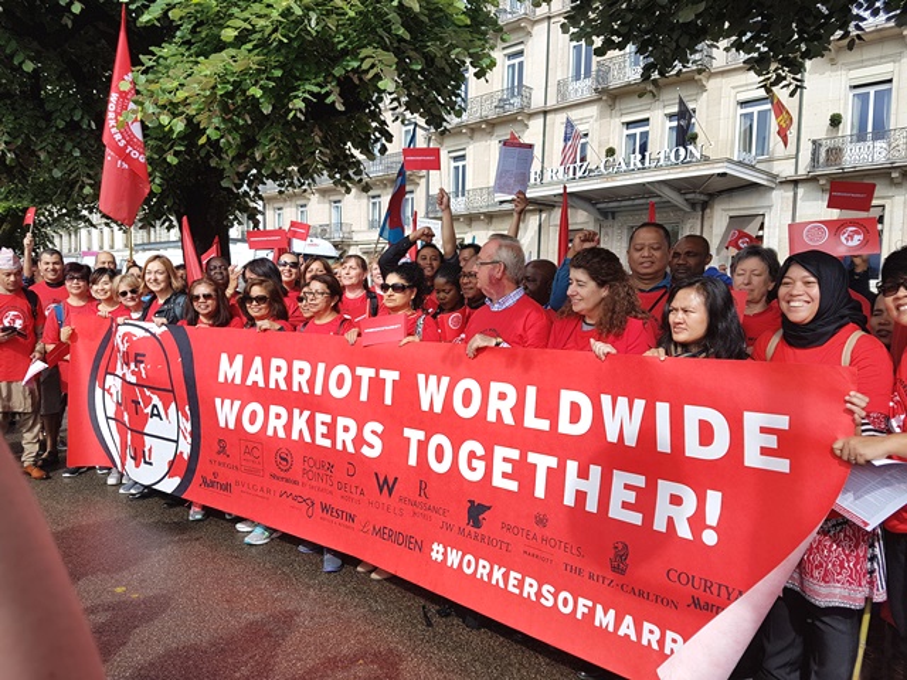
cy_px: 340
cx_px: 454
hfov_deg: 67.3
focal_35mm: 26
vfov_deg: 53.1
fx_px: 681
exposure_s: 1/1960
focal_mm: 4.2
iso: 40
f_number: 1.7
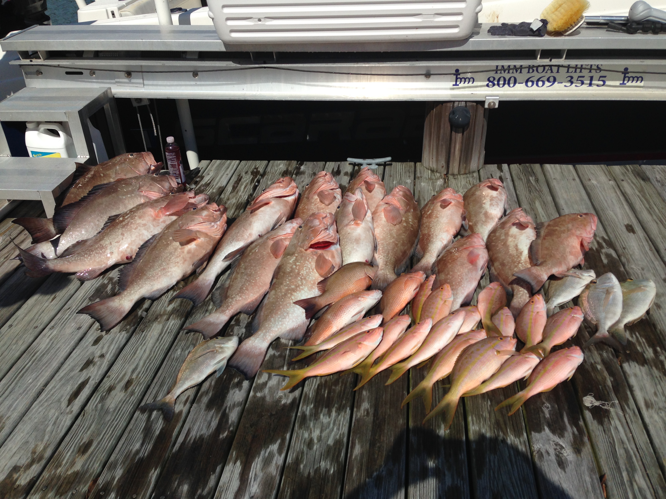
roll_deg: +2.3
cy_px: 250
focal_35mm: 33
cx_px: 333
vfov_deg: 42.9
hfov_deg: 55.4
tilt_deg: -31.6
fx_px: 635
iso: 50
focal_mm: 4.12
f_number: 2.4
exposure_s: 1/3390
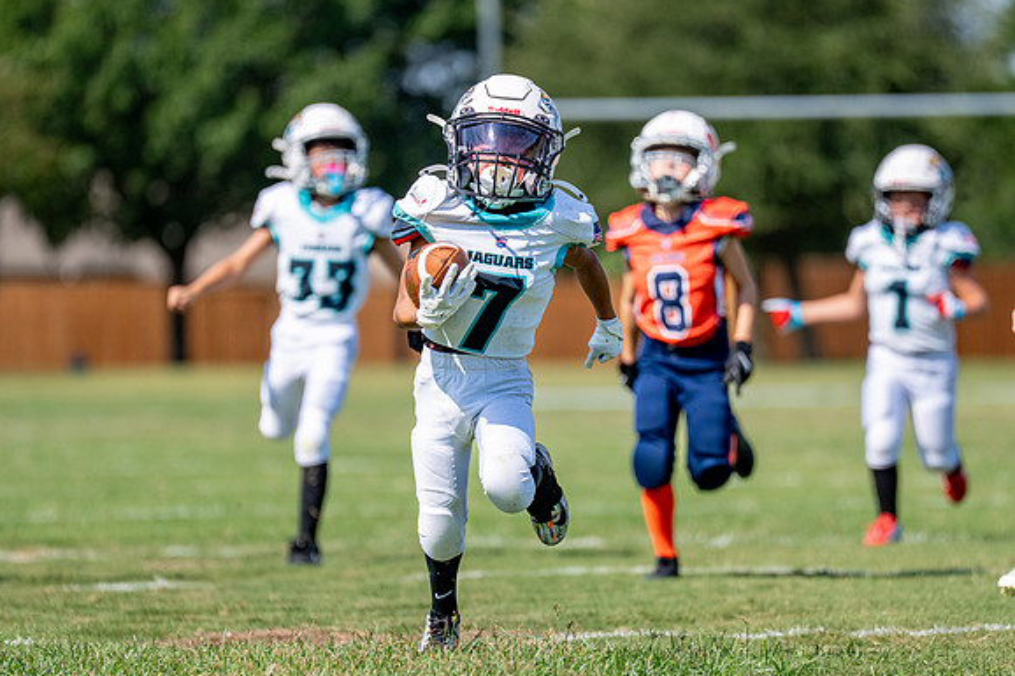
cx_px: 539
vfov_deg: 4.7
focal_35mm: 293
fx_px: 8258
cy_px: 372
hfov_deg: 7.0
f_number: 2.8
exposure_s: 1/5000
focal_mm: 200
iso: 200
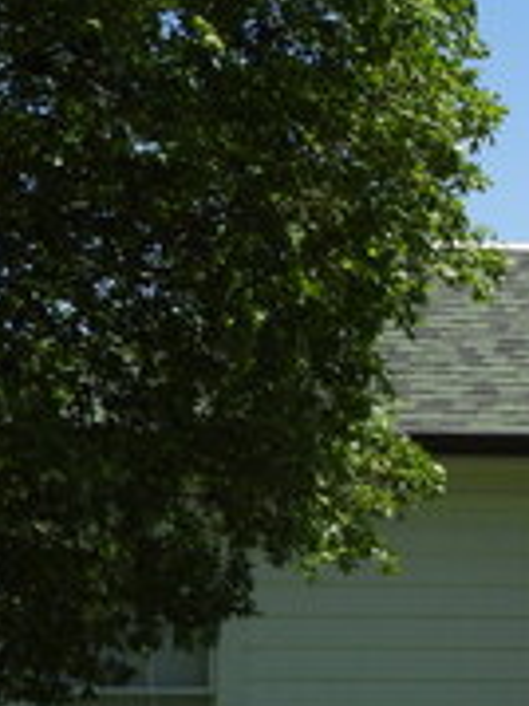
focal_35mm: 125
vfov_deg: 15.5
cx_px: 1172
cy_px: 674
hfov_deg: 10.5
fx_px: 2550
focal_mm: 6.3
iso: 100
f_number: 3.2
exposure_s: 1/1600
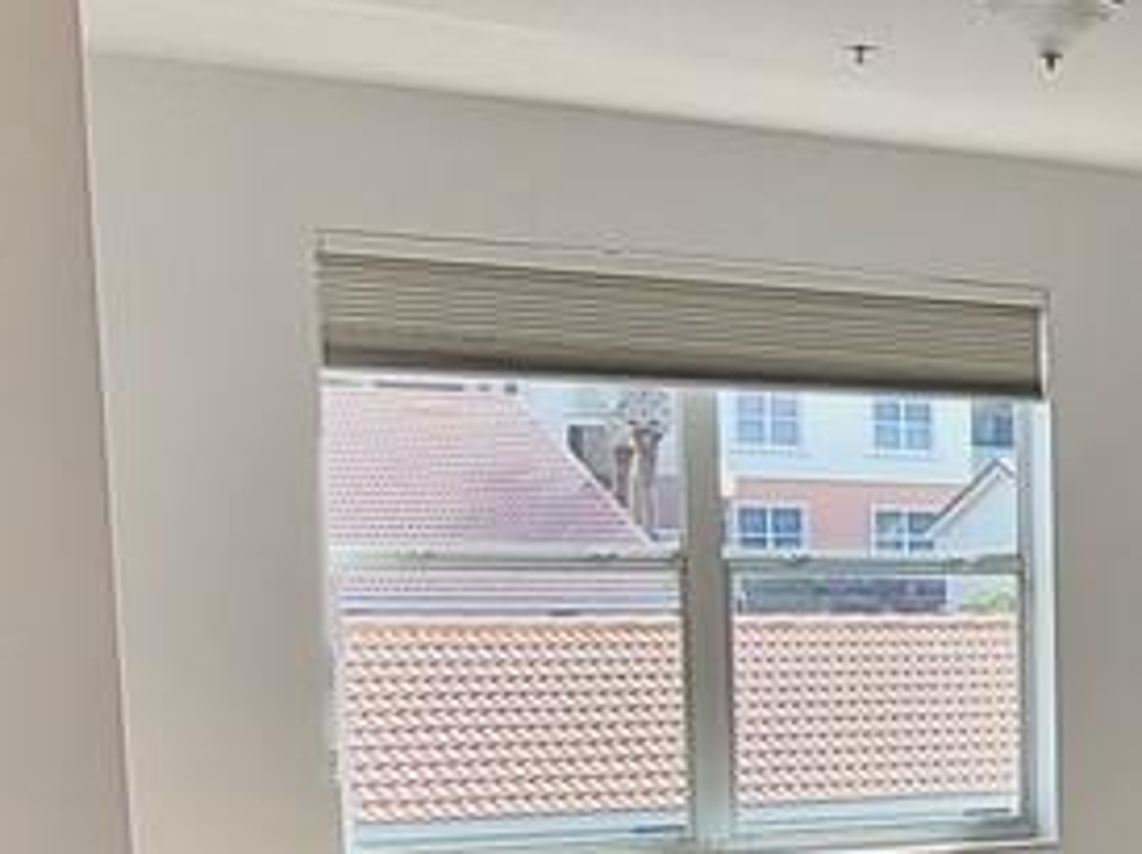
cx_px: 1763
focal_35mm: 76
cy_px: 891
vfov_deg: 18.7
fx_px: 2505
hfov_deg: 21.2
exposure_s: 1/120
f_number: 2.2
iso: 100
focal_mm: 2.2
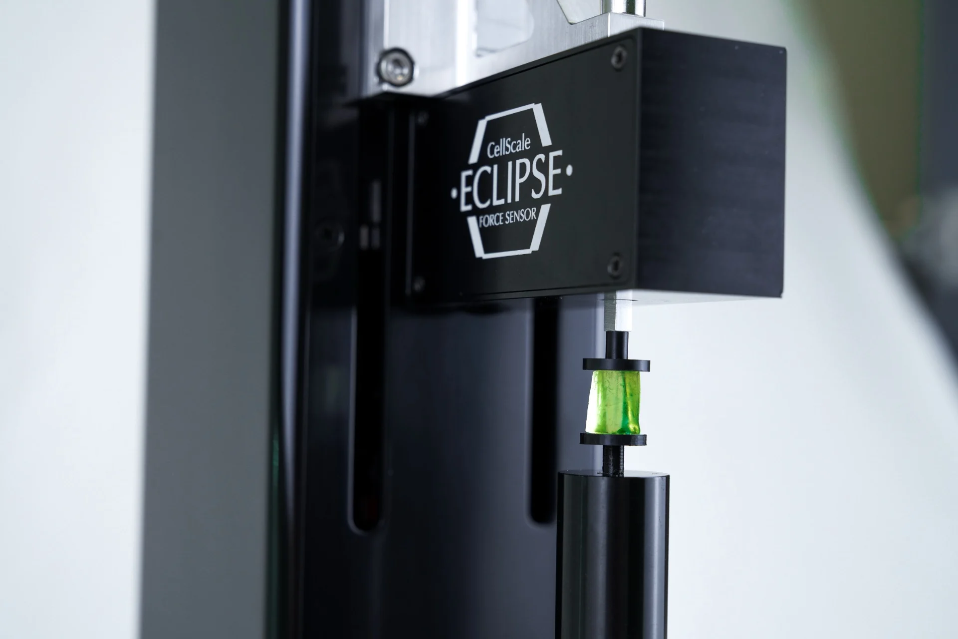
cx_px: 479
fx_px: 1543
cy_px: 320
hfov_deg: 34.5
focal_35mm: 58
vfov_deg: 23.4
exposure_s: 1/160
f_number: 6.3
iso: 640
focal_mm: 58
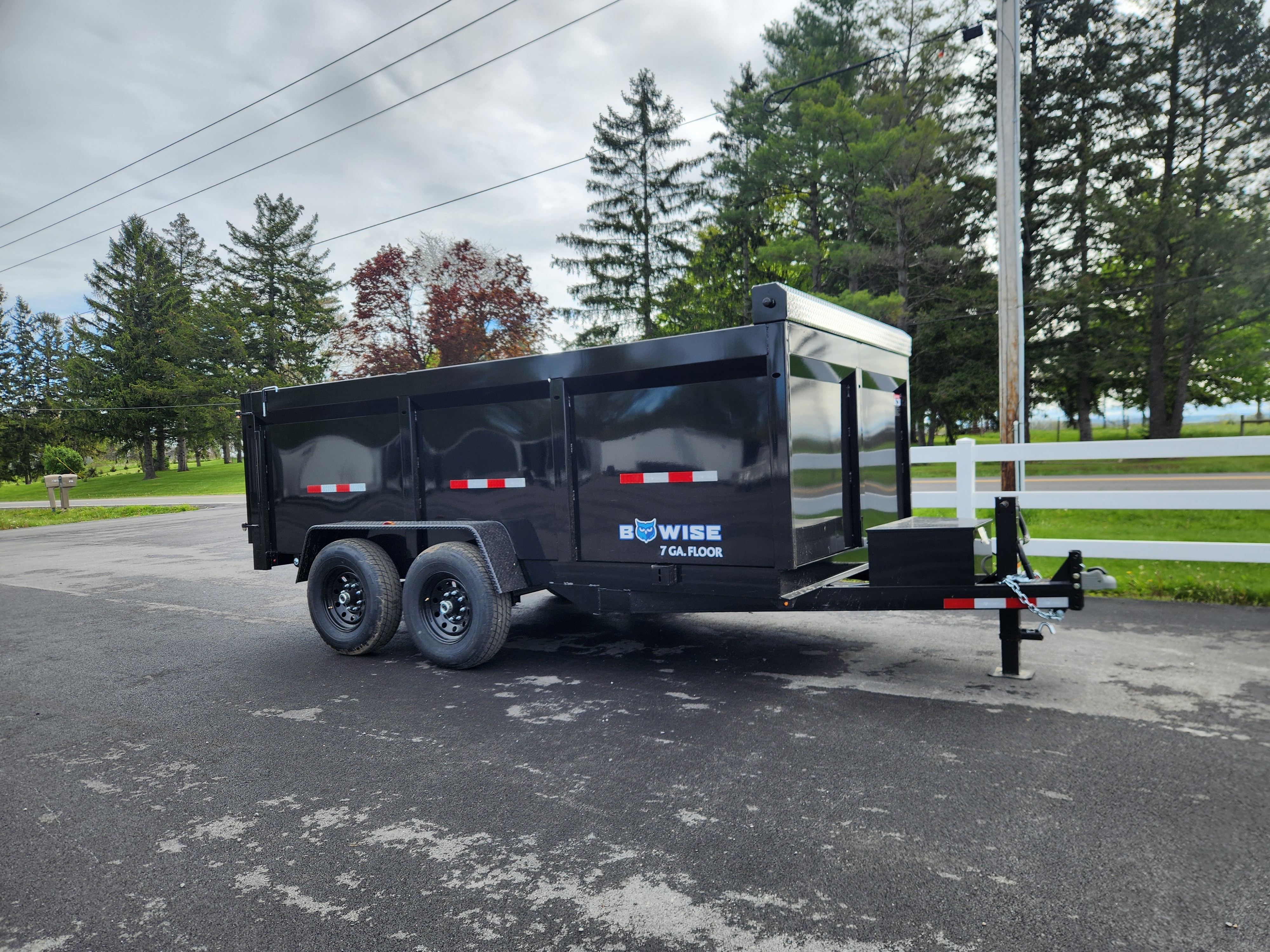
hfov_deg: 73.9
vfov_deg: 58.9
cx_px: 635
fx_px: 844
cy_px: 476
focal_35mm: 23
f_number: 1.8
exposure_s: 1/1027
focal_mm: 5.4
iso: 20
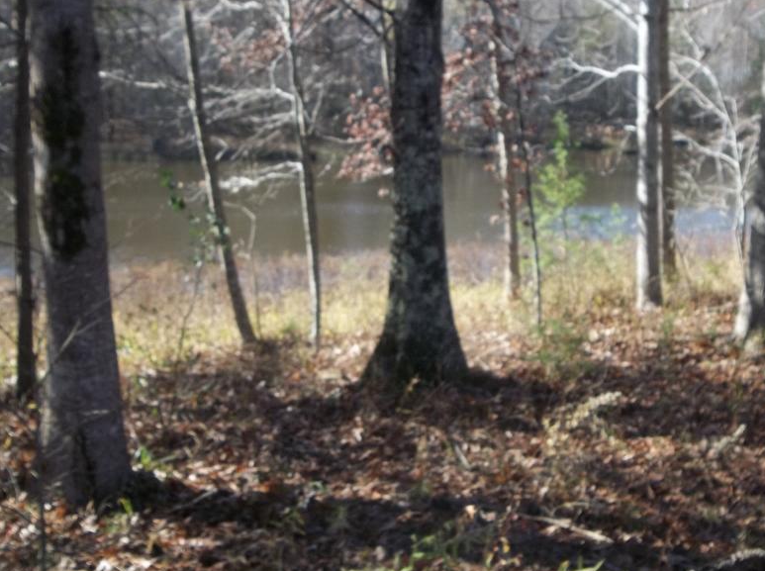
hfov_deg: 38.9
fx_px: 1081
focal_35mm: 49
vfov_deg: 29.6
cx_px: 442
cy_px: 248
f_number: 4
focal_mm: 6.6
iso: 80
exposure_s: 1/160
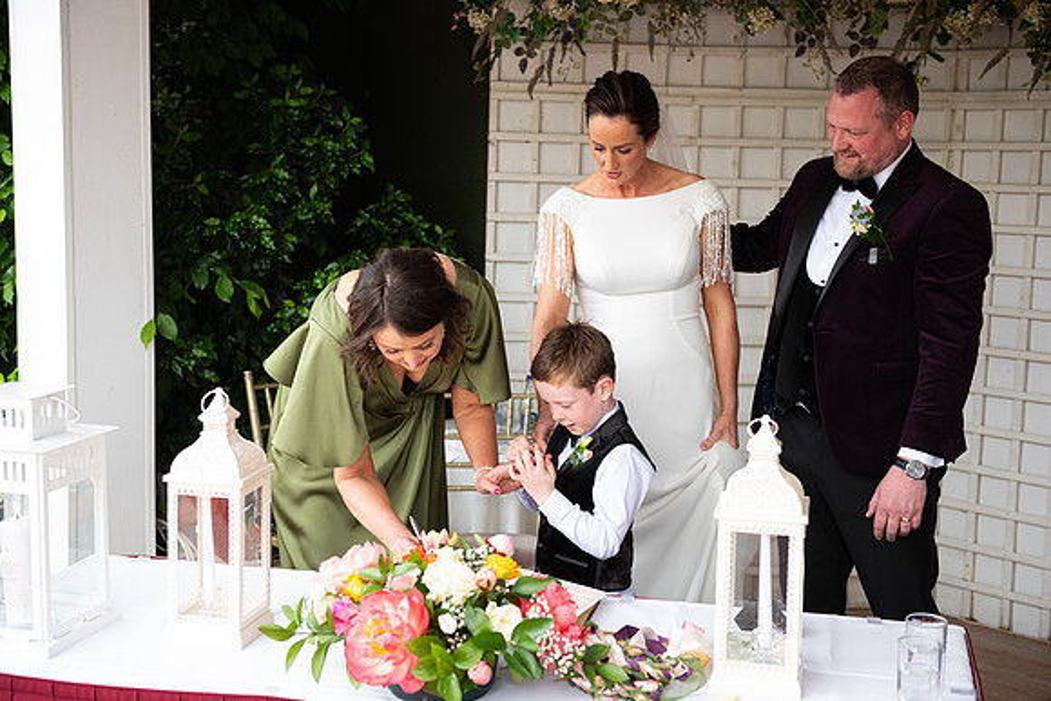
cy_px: 350
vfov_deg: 26.0
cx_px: 526
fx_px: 1518
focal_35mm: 52
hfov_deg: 38.2
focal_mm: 52
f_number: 3.5
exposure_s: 1/160
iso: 200
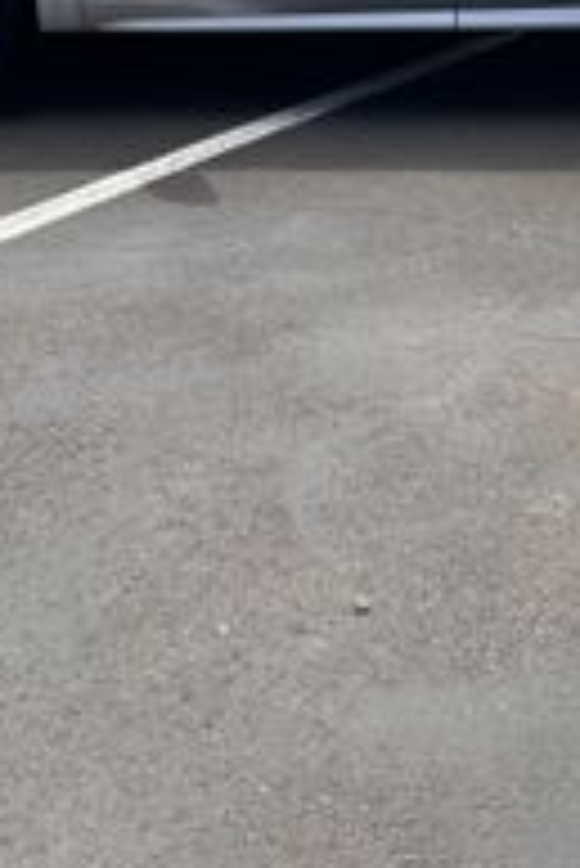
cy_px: -112
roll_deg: -0.2
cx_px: 387
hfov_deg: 21.9
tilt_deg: -9.9
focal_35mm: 62
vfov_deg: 28.9
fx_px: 1496
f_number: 1.78
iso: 80
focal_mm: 6.76
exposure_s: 1/1425
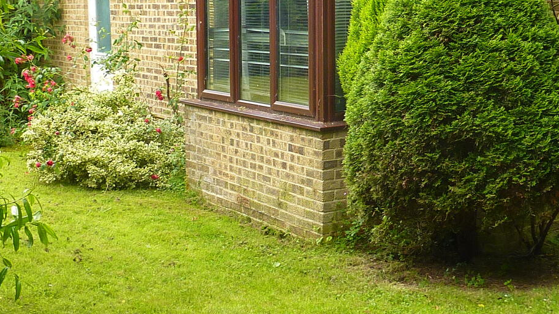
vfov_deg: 21.7
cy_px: 103
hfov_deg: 37.8
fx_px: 815
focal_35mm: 55
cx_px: 309
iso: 100
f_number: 3.3
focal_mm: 4.1
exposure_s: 1/60
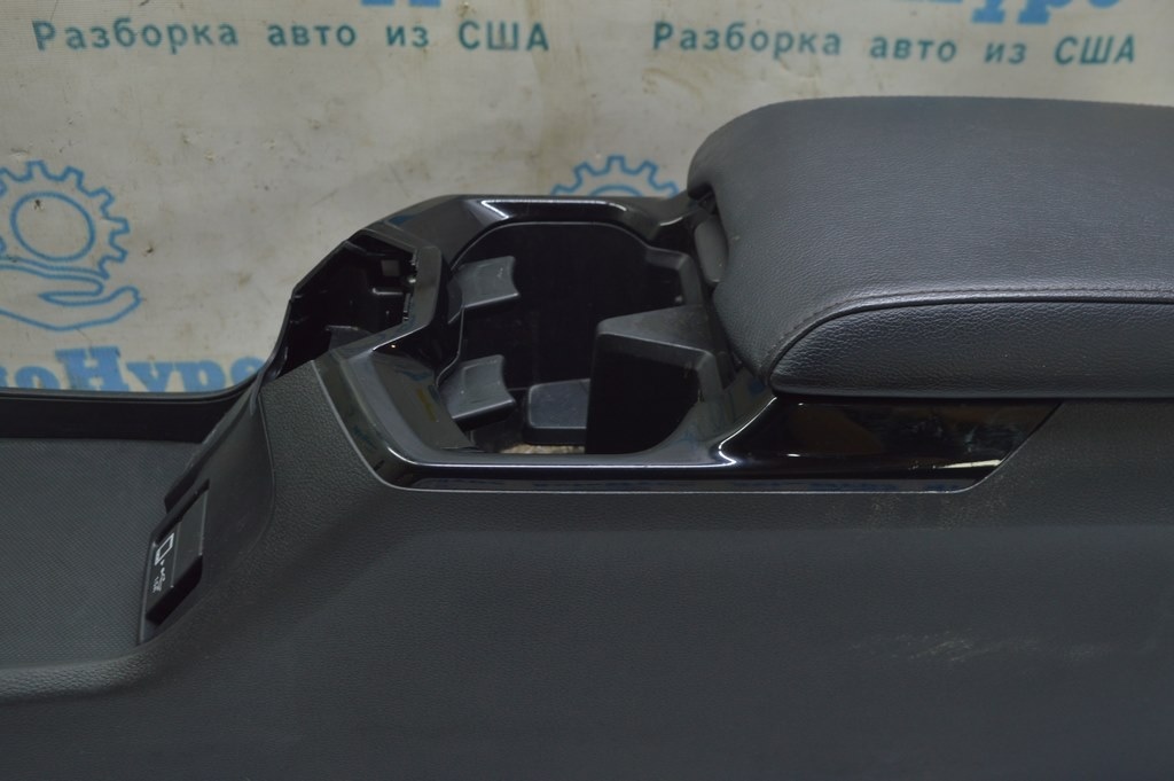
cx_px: 587
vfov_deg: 35.4
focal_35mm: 38
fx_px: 1222
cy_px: 390
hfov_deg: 51.3
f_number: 5.6
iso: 400
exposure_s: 1/20
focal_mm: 25
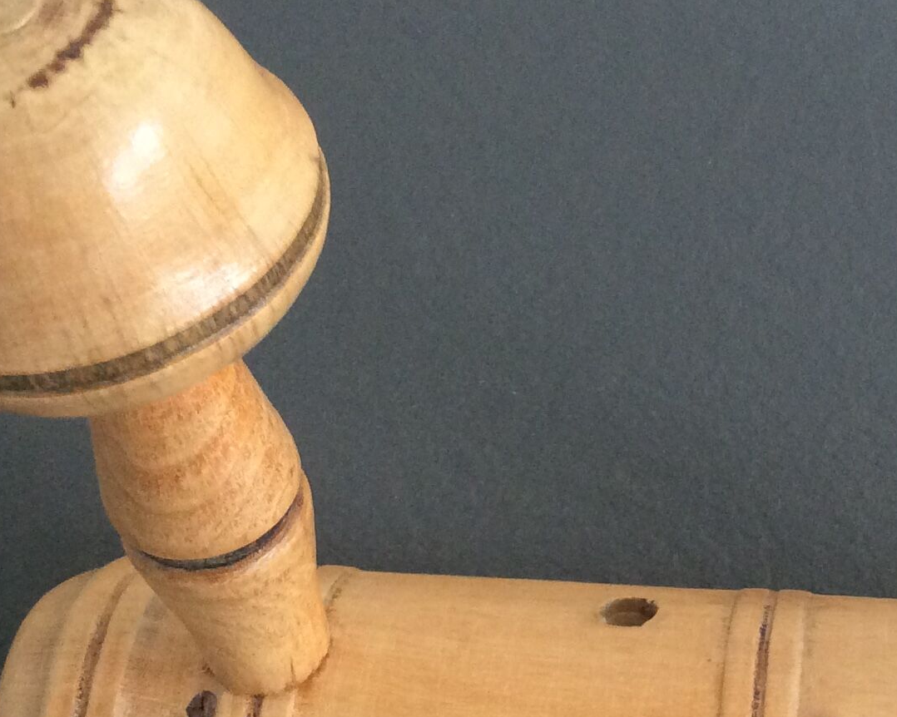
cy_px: 509
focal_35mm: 75
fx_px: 1991
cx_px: 776
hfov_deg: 24.8
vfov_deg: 20.3
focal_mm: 3.3
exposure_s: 1/24
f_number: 2.4
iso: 125
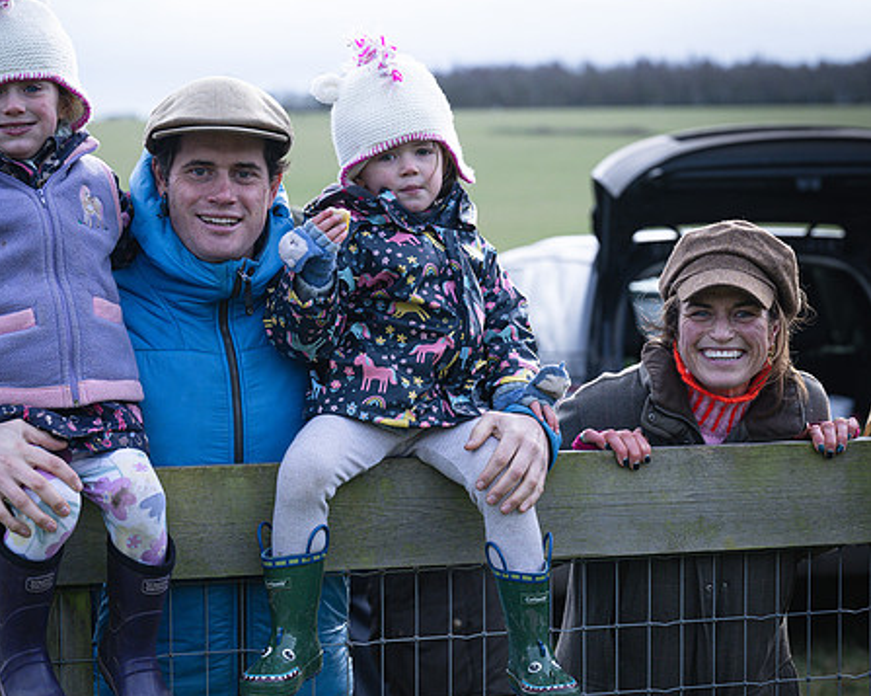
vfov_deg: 14.0
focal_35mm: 110
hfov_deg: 17.5
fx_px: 2834
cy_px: 425
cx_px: 505
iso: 400
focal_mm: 70
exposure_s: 1/1000
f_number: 4
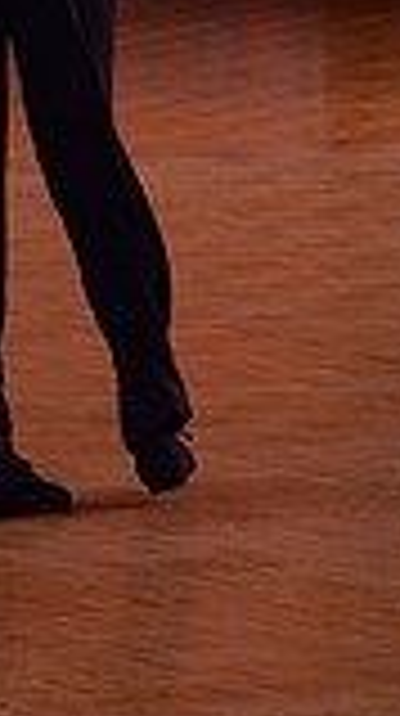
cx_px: -38
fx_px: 8687
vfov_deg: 4.7
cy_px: -477
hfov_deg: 2.6
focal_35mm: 459
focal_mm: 120
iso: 1600
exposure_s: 1/250
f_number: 4
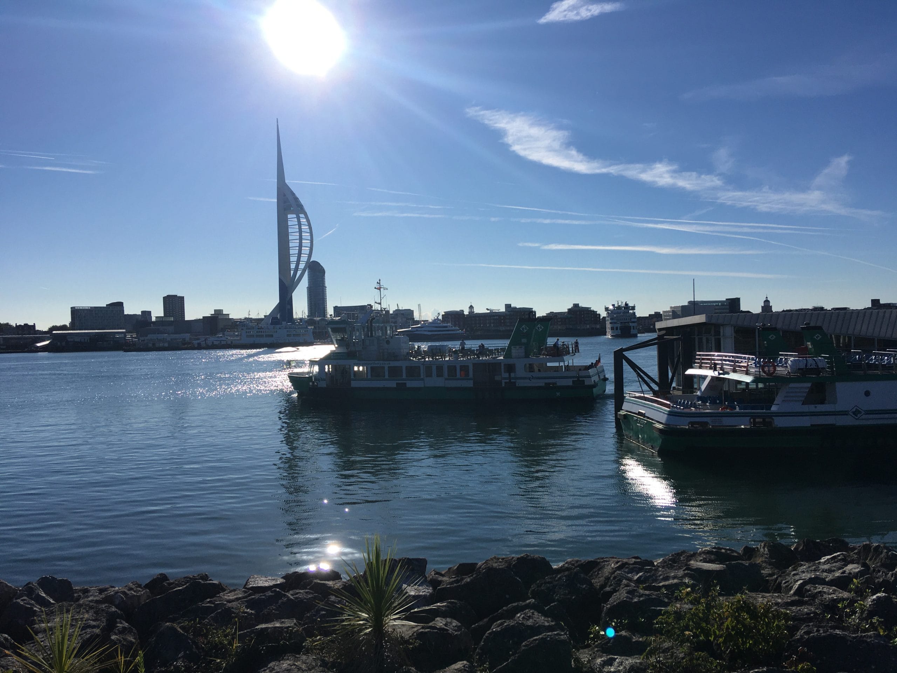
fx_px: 751
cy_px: 336
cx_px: 448
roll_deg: +2.3
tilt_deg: -0.3
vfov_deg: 48.2
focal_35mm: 29
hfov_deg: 61.7
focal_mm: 4.15
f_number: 2.2
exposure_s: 1/4274
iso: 25
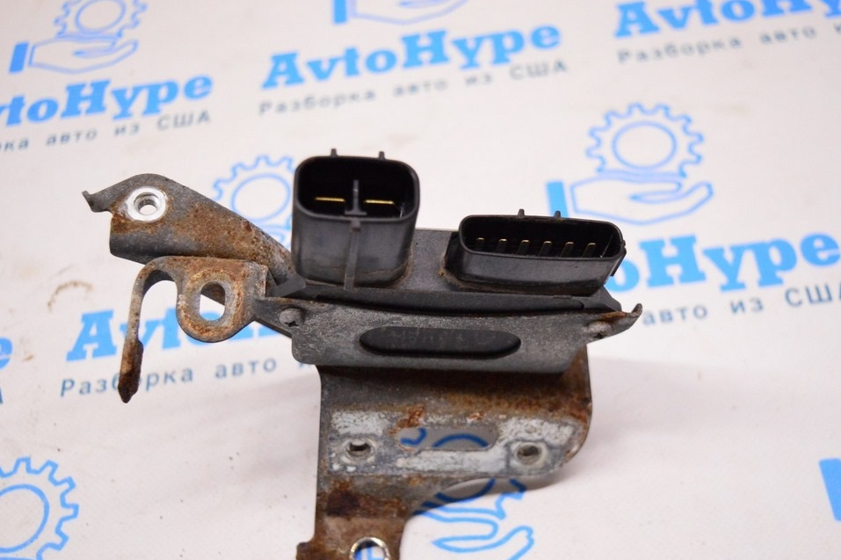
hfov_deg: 42.3
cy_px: 298
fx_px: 1086
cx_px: 408
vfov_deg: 28.9
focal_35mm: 47
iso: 3200
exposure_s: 1/320
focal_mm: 29
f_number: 4.2
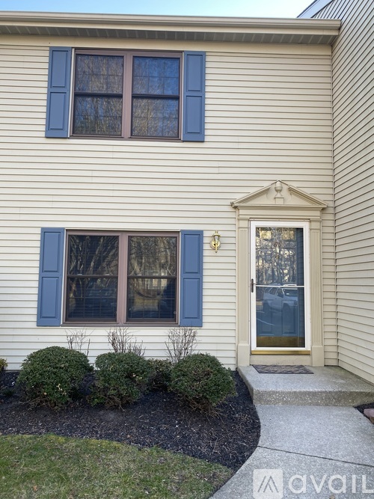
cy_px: 250
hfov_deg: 53.0
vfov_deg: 67.3
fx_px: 375
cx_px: 187
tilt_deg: +5.2
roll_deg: -0.2
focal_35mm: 26
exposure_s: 1/196
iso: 32
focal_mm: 4.25
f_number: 1.8
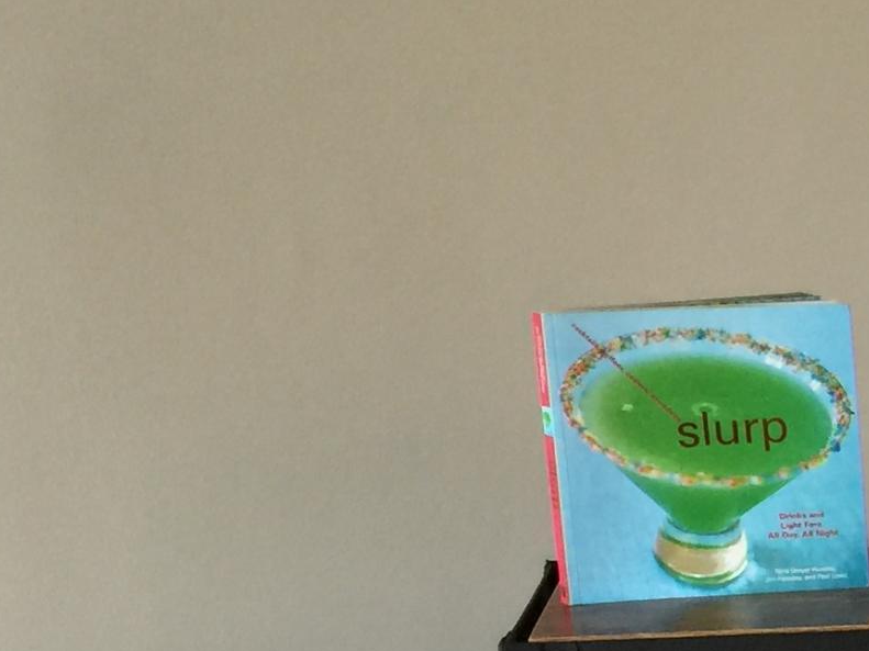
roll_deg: -0.6
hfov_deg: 15.4
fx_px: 2761
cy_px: 811
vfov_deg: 13.1
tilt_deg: -16.3
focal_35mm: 110
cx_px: 1566
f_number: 2.2
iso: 32
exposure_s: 1/15
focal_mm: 4.15
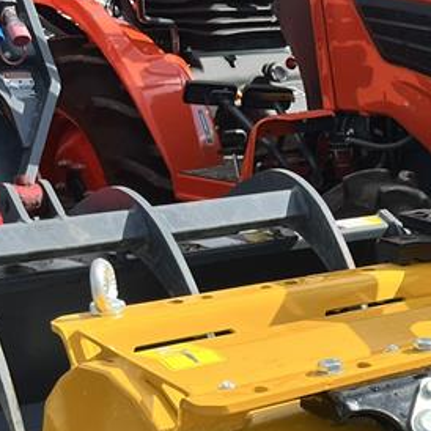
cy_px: 395
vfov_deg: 19.8
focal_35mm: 86
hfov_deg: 17.2
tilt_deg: -19.1
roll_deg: -1.1
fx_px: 1211
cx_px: 733
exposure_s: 1/2632
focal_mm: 5.1
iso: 50
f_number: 1.6
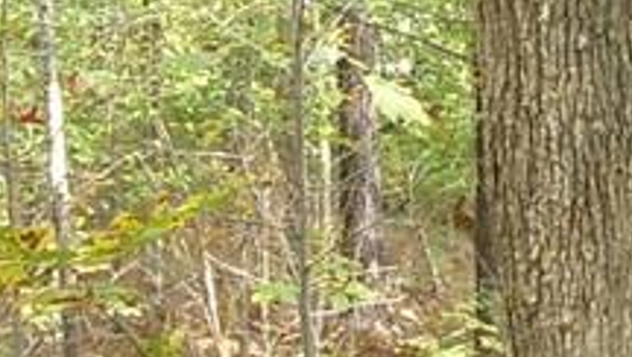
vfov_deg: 6.2
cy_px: 88
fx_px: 3288
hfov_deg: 10.9
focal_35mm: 196
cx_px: 535
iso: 50
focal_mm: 6.3
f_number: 2.8
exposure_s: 1/42.4
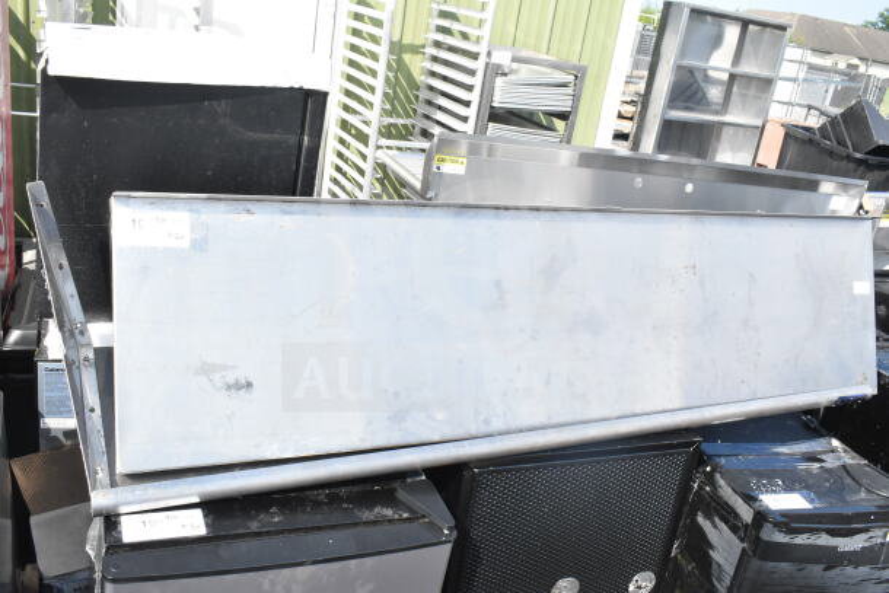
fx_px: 778
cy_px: 296
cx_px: 444
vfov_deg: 41.7
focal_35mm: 32
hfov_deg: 59.5
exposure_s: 1/640
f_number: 13
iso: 1600
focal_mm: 21
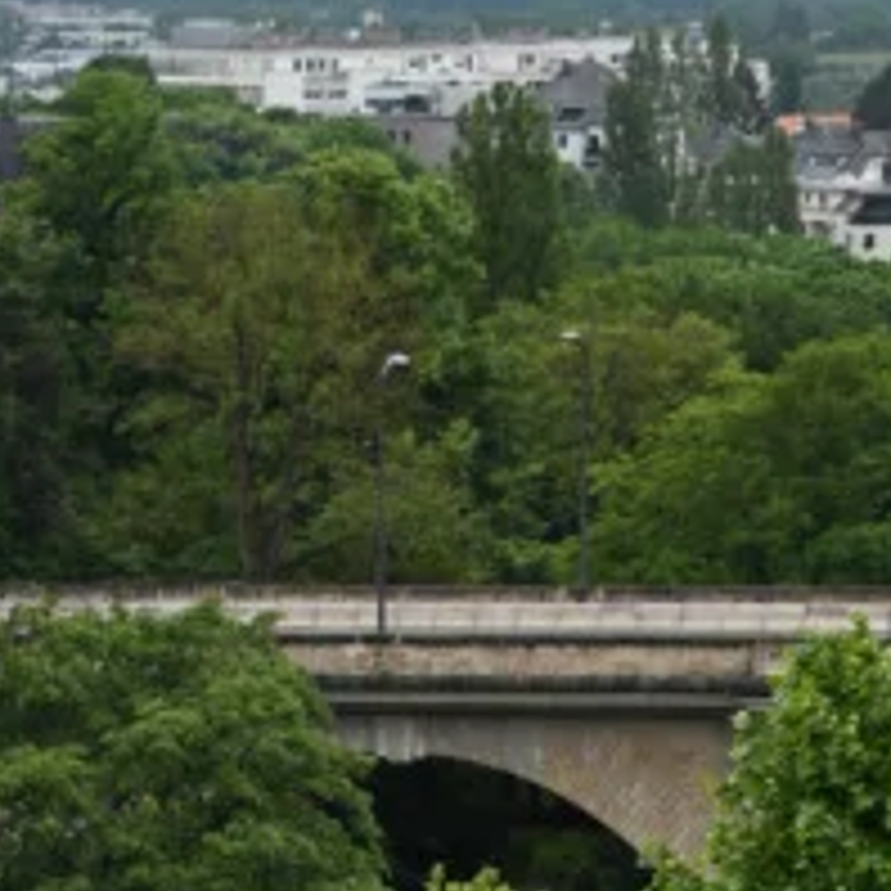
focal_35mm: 288
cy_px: 1035
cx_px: -108
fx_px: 8387
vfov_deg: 6.1
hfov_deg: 6.1
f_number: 5.6
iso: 100
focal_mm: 56
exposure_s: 1/125
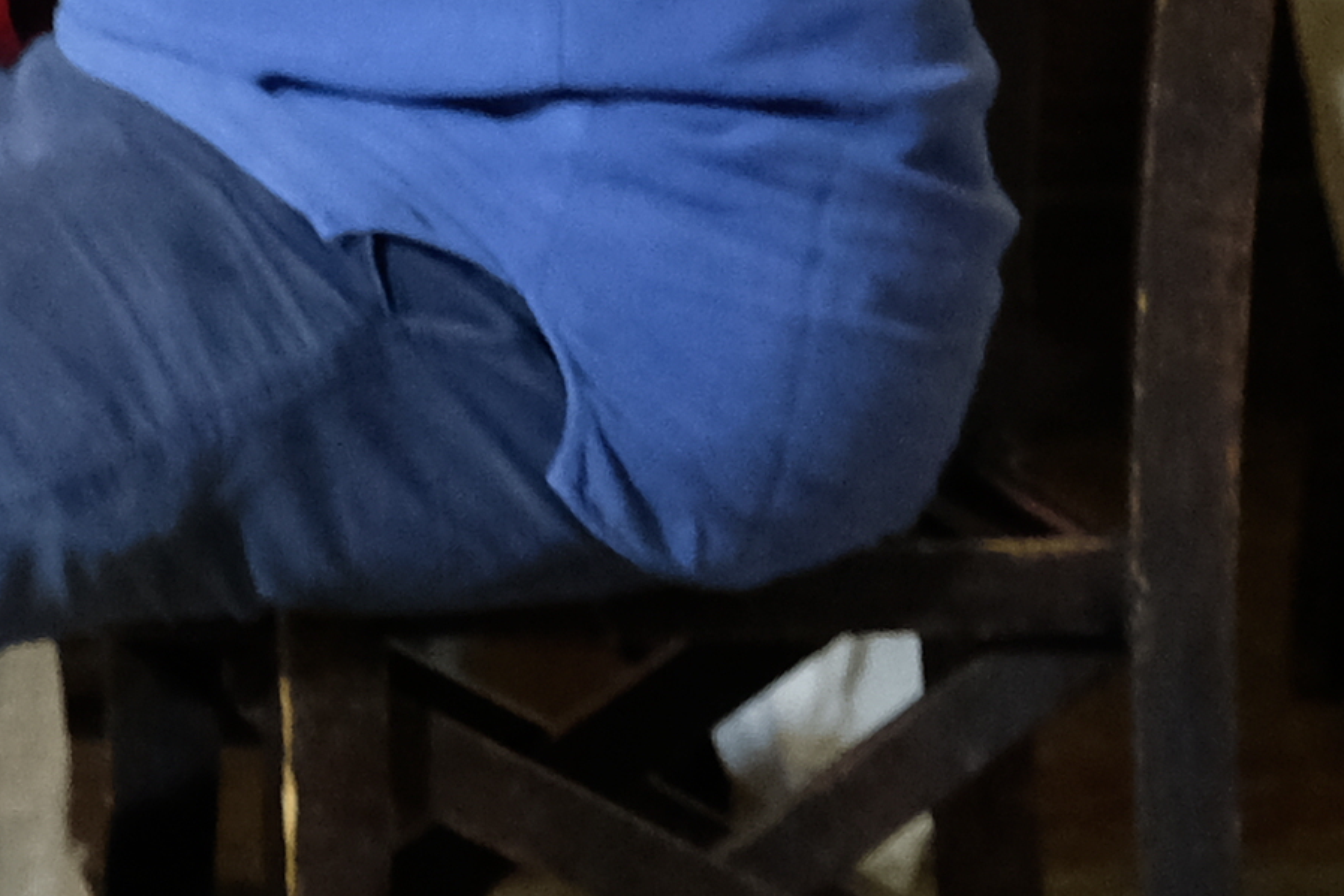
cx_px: 855
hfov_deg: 5.1
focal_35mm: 401
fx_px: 14972
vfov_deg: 3.4
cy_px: 268
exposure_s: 1/60
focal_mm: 40.1
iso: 2500
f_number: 2.8
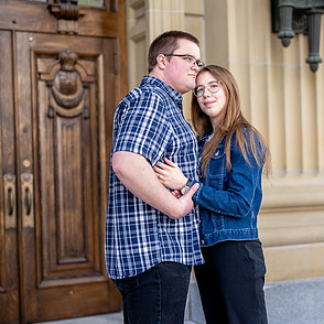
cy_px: 183
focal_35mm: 65
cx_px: 164
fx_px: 688
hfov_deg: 26.5
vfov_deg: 26.5
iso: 2500
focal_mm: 50
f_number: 1.8
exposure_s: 1/6400
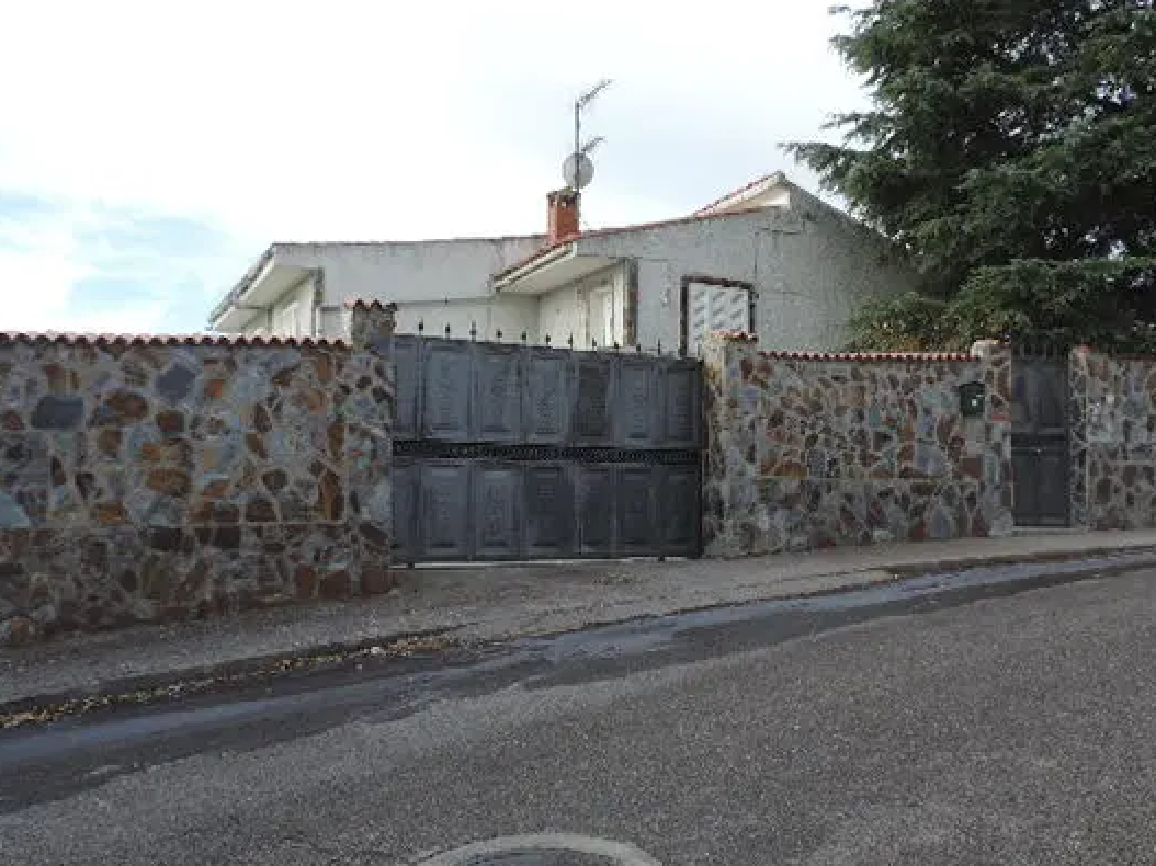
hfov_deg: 53.9
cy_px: 449
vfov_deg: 41.8
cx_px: 608
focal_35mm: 34
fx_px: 1135
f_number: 3.1
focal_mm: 4.9
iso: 80
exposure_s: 1/400
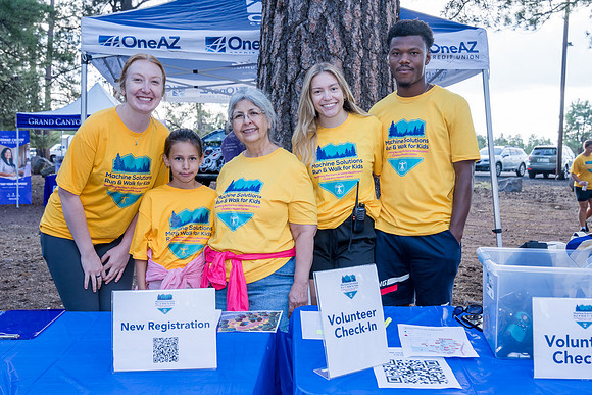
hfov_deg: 51.7
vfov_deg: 35.8
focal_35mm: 37
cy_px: 216
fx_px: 611
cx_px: 307
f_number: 5
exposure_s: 1/200
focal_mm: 30.1
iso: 320
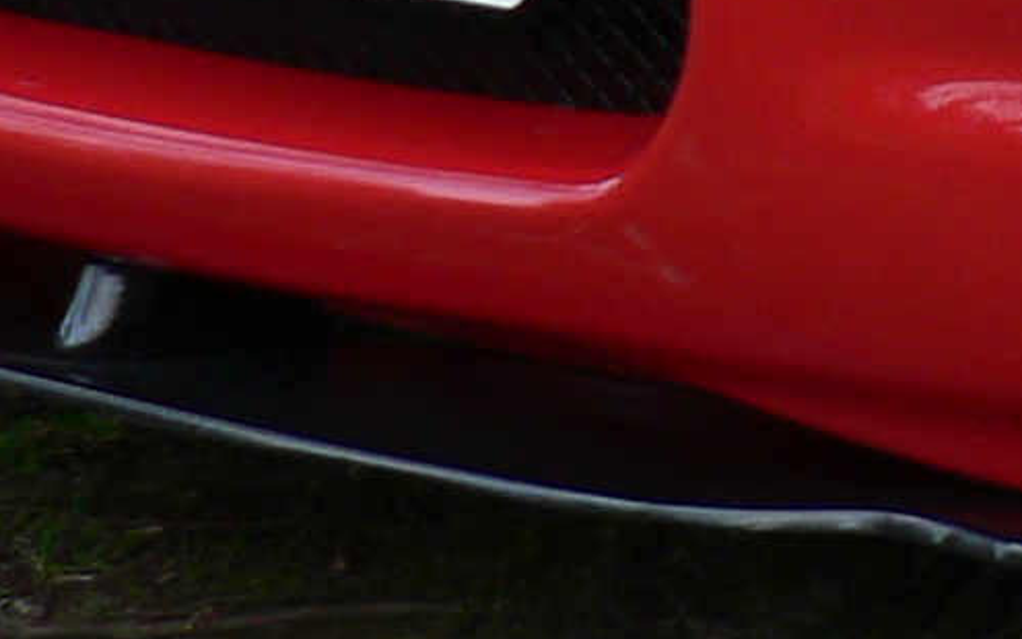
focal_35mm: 197
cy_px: -724
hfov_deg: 10.3
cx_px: 1547
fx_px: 5487
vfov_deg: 6.4
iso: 80
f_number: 2.8
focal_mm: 6
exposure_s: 1/80
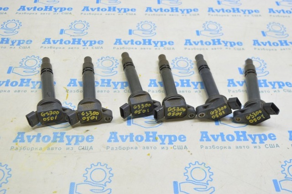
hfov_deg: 46.5
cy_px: 97
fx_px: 340
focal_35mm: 42
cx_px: 146
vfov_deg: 31.8
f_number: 5.6
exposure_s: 1/20
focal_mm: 28
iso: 400
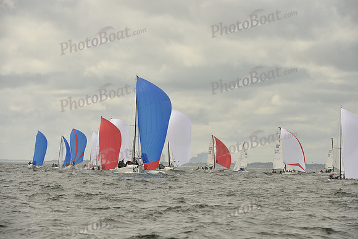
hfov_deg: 10.3
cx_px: 179
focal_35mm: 200
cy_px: 120
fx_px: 1989
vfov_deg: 6.9
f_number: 8
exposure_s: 1/1250
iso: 320
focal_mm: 200
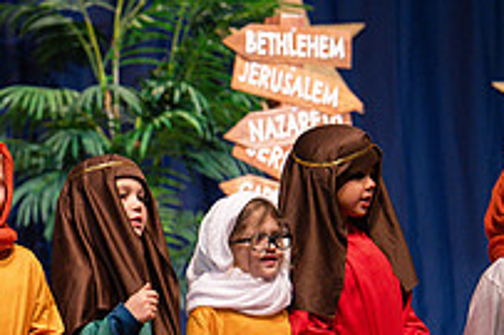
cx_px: -129
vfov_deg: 6.8
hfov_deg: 10.1
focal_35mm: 200
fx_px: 2798
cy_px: 319
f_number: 2.8
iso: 1000
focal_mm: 70
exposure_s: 1/320
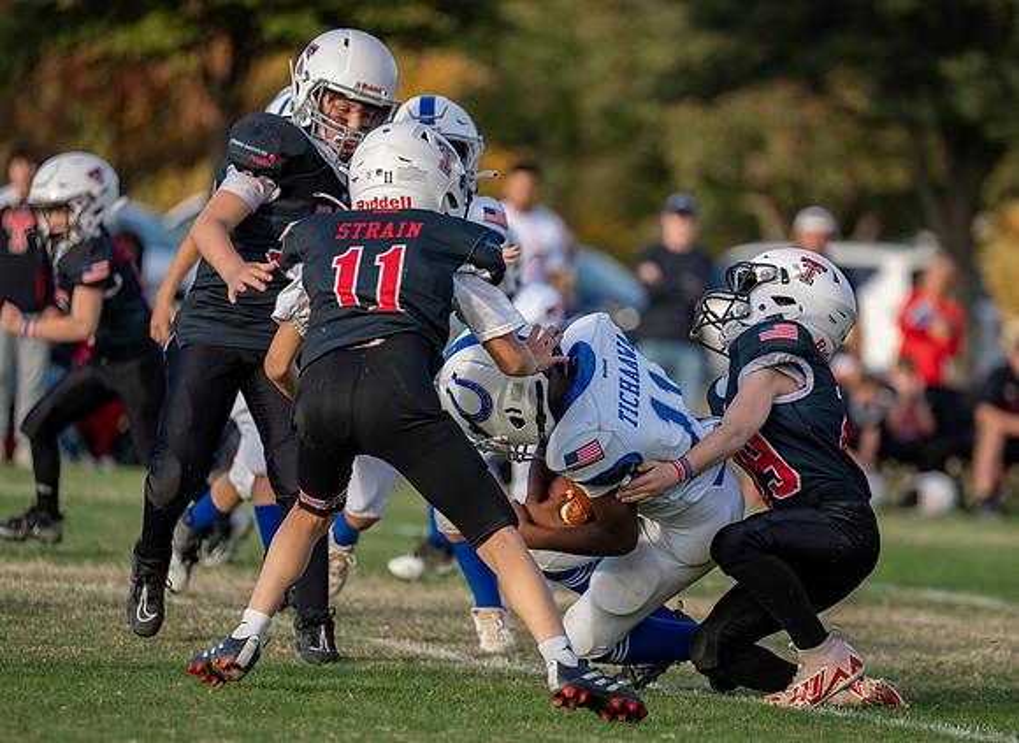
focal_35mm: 240
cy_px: 416
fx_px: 7000
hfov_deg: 8.3
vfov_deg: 6.1
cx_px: 644
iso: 160
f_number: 2.8
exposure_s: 1/1250
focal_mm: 180
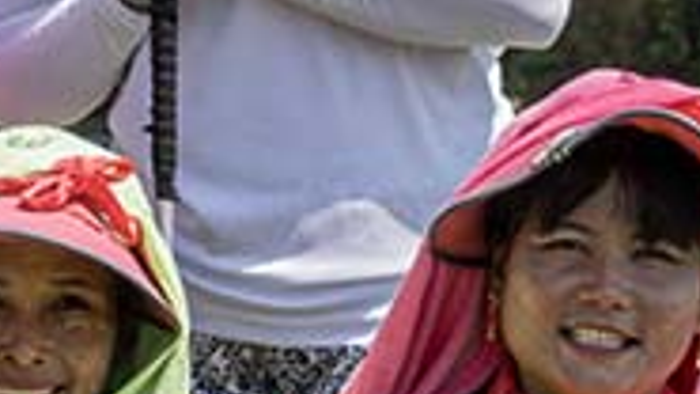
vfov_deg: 3.3
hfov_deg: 5.8
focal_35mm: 364
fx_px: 6755
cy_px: 390
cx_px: -515
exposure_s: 1/500
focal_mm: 67
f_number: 8
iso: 250
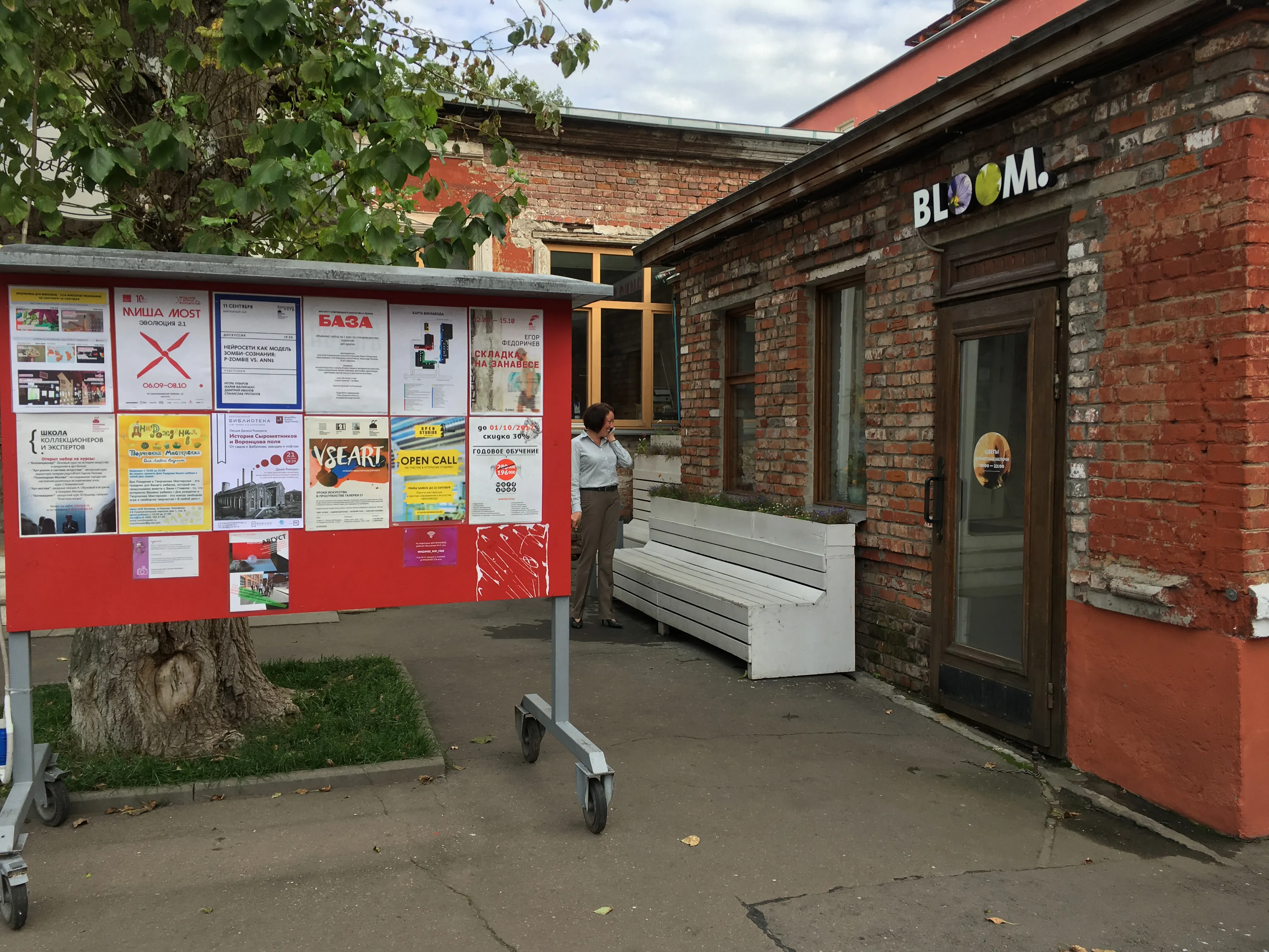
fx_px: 1063
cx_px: 634
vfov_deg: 48.2
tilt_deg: -2.4
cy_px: 476
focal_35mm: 29
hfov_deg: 61.7
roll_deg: -0.4
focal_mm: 4.15
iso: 25
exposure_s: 1/455
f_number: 2.2
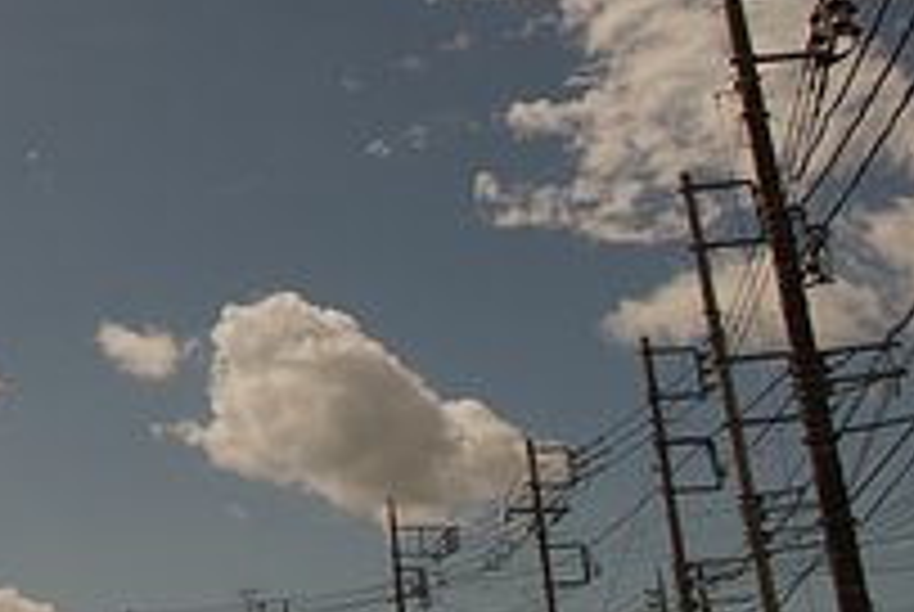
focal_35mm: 68
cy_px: -43
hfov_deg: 26.9
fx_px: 1729
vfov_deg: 19.3
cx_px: -122
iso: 200
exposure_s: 1/2000
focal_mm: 18
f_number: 8
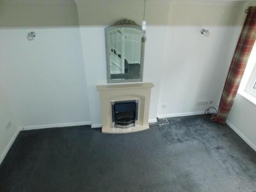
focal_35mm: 23
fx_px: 170
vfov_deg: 58.9
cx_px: 128
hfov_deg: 73.9
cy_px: 96
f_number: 3
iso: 200
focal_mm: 4
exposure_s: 1/30
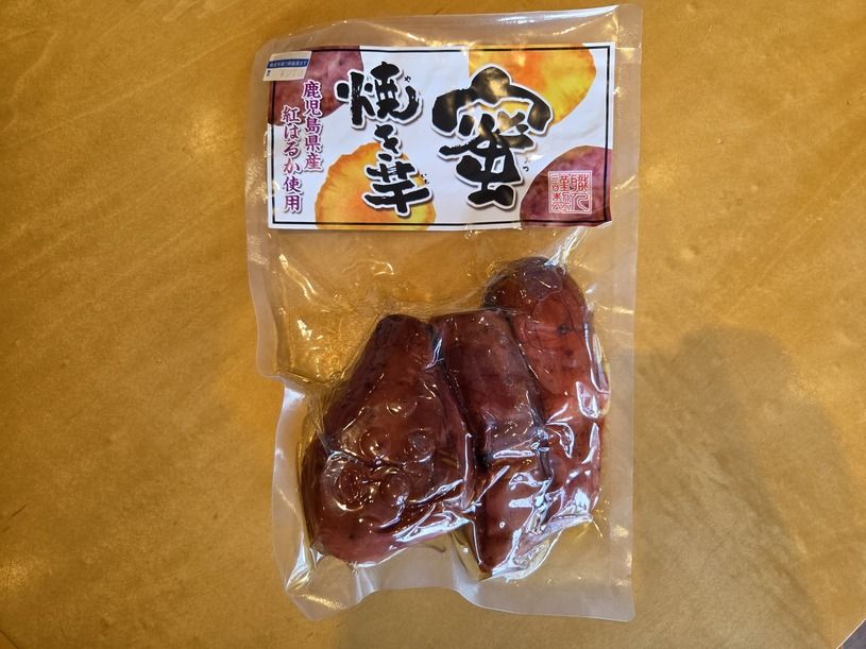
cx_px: 433
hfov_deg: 73.9
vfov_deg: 58.9
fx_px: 575
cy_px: 324
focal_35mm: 23
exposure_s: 1/180
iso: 160
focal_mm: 5.4
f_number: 1.8
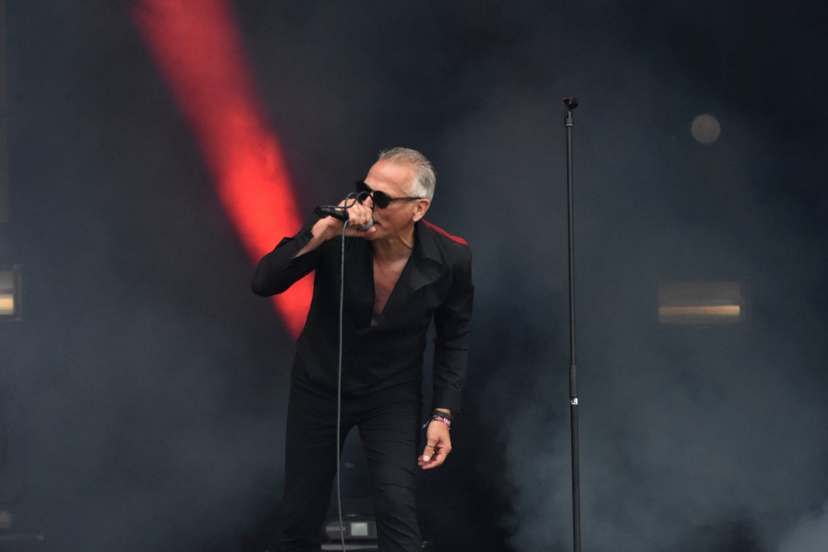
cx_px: 409
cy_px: 272
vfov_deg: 8.0
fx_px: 3933
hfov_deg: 12.0
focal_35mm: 171
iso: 1250
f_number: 2.8
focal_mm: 112
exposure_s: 1/5000
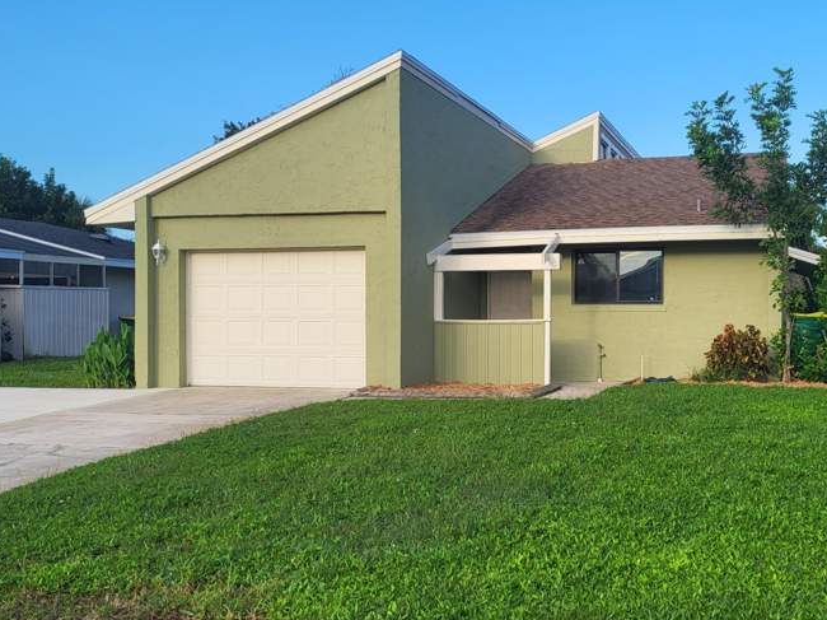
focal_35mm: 32
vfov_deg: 44.1
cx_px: 504
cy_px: 288
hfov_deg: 56.3
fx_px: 764
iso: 40
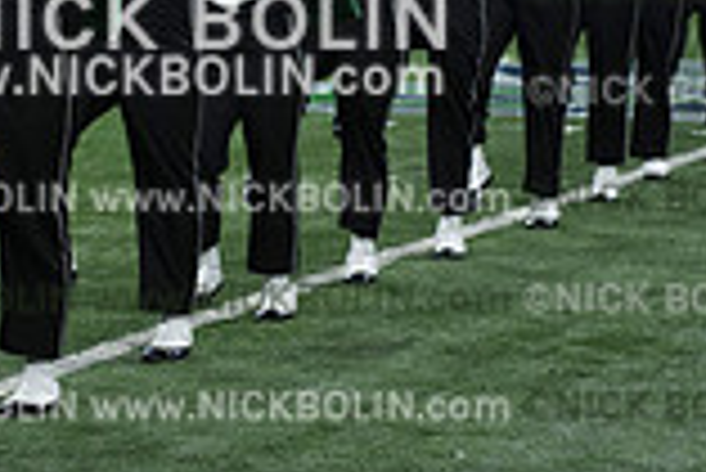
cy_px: -115
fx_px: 5084
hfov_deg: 7.9
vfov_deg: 5.3
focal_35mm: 259
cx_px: 162
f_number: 2.8
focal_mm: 70
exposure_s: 1/1250
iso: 1250
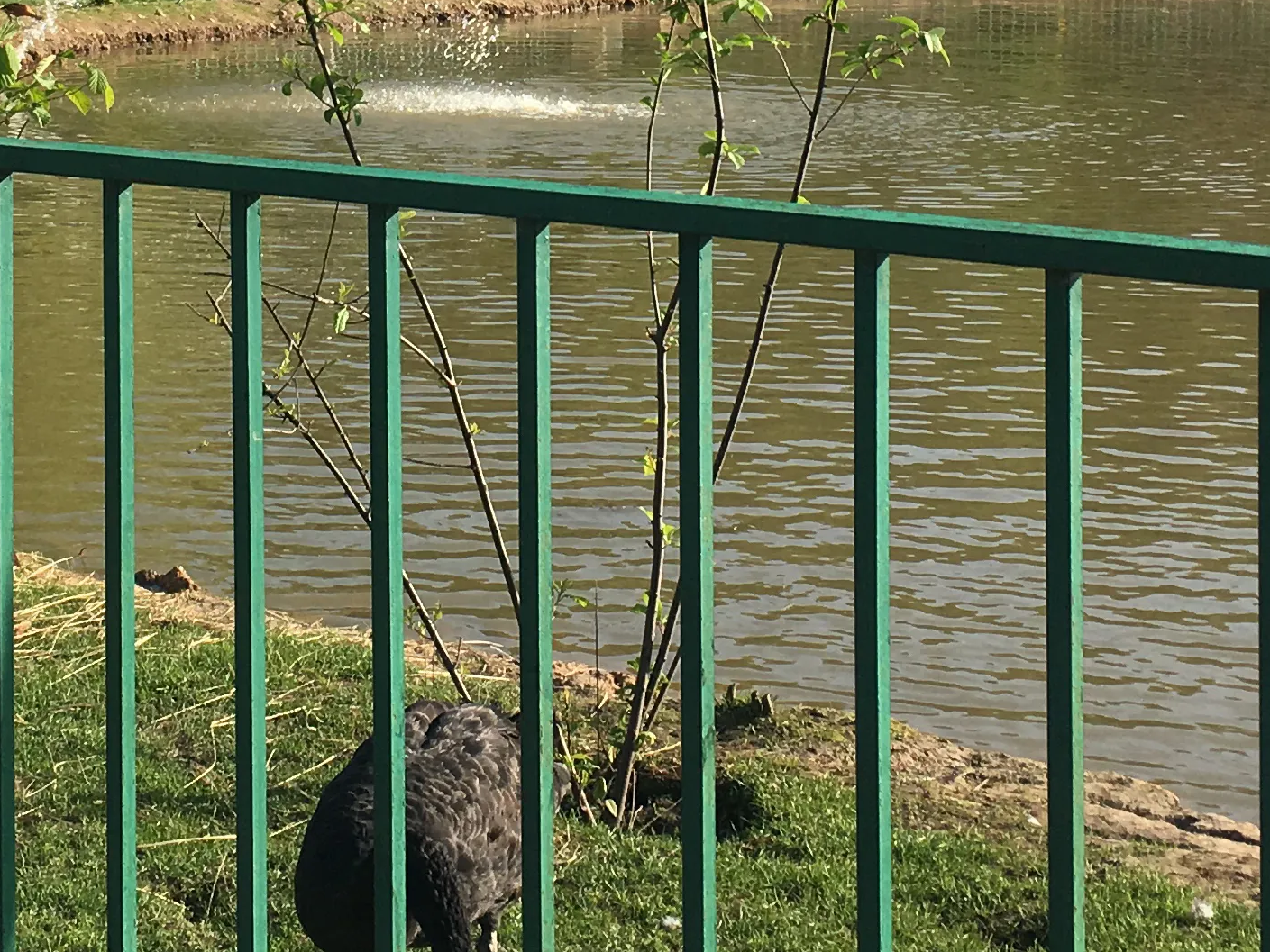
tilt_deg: -2.1
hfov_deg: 23.5
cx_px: 531
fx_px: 3045
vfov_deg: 17.2
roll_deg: -0.1
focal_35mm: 83
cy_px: -75
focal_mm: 4.15
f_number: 2.2
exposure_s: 1/1012
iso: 25
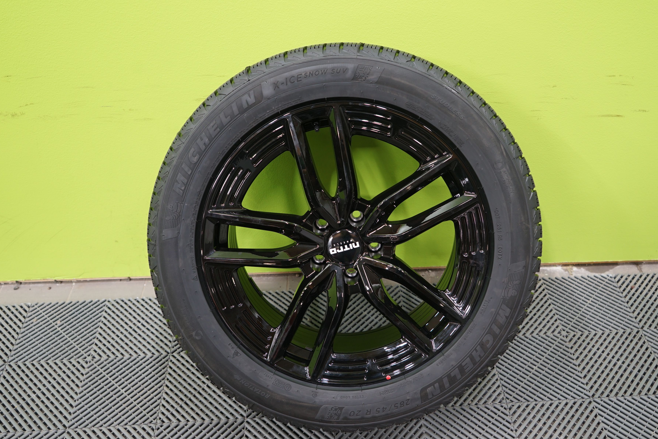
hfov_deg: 55.8
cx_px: 350
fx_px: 621
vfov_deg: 38.9
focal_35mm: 34
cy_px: 229
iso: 400
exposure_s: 1/20
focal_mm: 31
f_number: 4.5
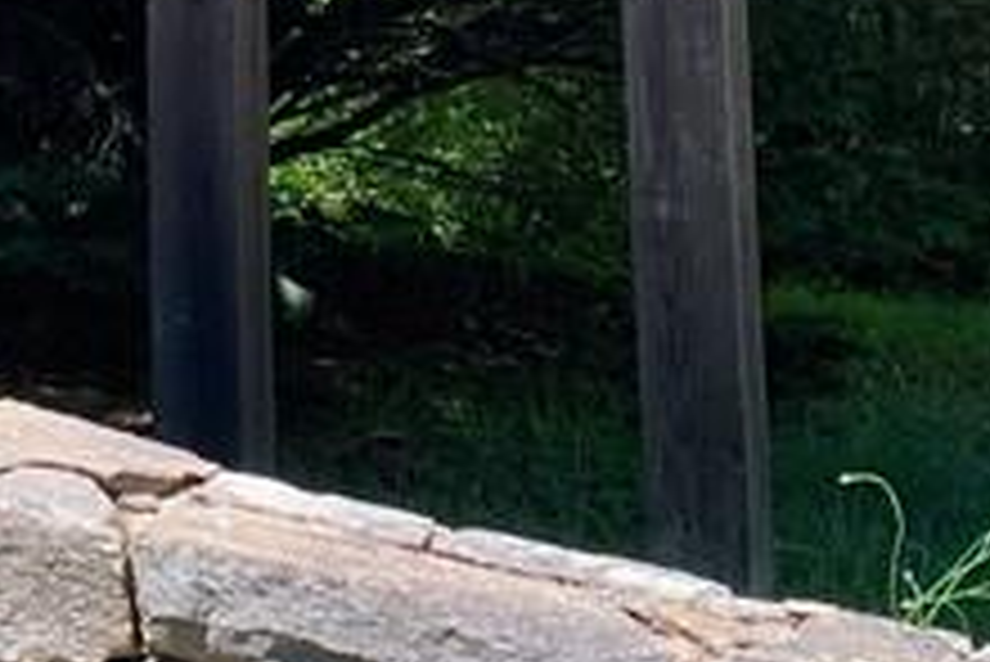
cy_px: -428
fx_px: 3467
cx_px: 18
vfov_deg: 10.4
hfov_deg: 16.0
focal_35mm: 126
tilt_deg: +5.8
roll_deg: -0.7
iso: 25
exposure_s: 1/306
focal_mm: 4.25
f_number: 1.8
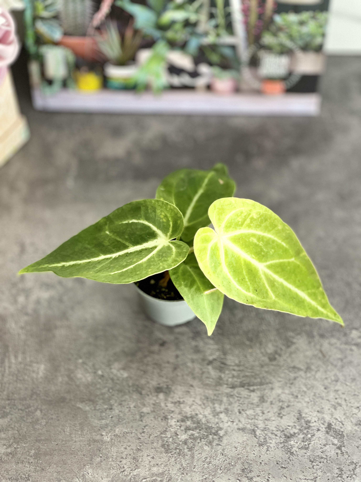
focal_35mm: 64
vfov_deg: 30.3
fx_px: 890
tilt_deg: -55.1
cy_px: 241
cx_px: 180
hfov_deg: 22.9
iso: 250
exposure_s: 1/118
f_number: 2.2
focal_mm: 7.5
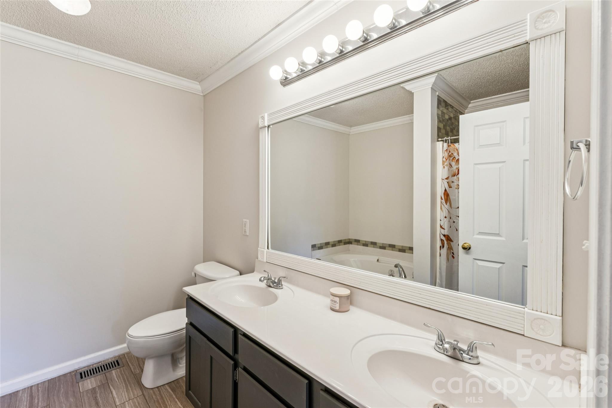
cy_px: 204
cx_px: 306
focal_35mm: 16
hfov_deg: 96.7
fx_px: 272
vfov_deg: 73.7
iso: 400
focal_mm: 16
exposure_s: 1/6
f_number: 13
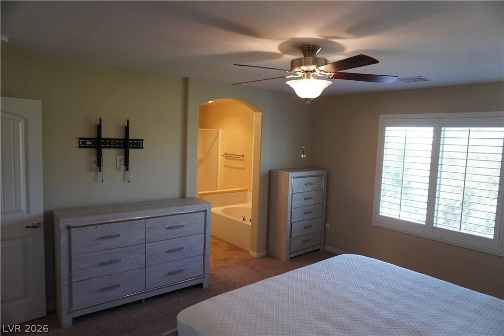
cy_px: 168
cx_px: 252
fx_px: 336
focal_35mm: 24
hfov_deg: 73.7
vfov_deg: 53.1
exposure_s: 1/60
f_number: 4
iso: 250
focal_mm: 16
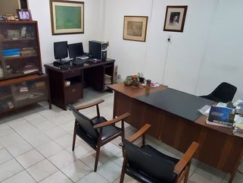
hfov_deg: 64.8
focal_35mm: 27
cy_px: 112
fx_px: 190
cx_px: 100
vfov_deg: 51.0
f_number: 2.2
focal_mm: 1.8
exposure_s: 1/30
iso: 500
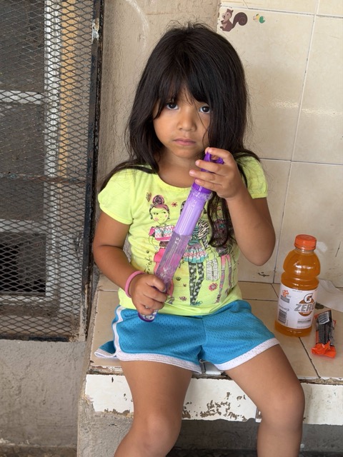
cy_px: 228
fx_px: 634
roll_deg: -0.7
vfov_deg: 39.7
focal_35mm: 48
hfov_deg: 30.3
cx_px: 172
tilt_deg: -20.3
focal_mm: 6.76
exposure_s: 1/121
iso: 64
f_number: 1.78
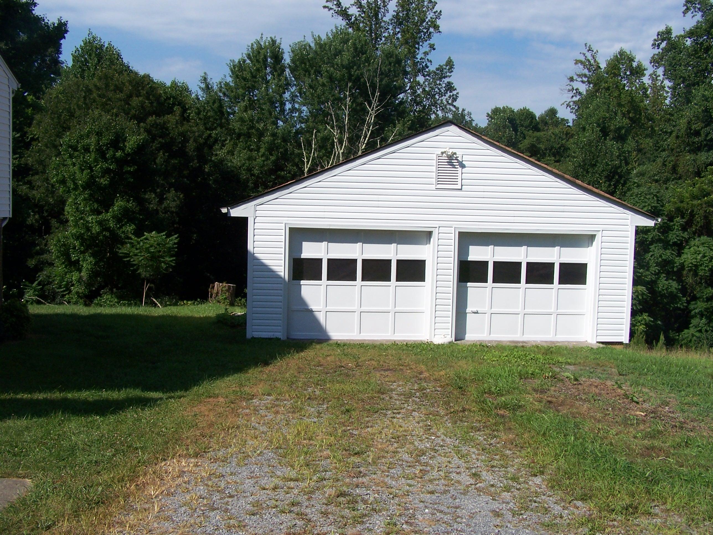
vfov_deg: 37.7
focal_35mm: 38
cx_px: 356
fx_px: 783
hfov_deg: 49.0
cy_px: 268
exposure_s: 1/500
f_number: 5.6
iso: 80
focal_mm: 6.3
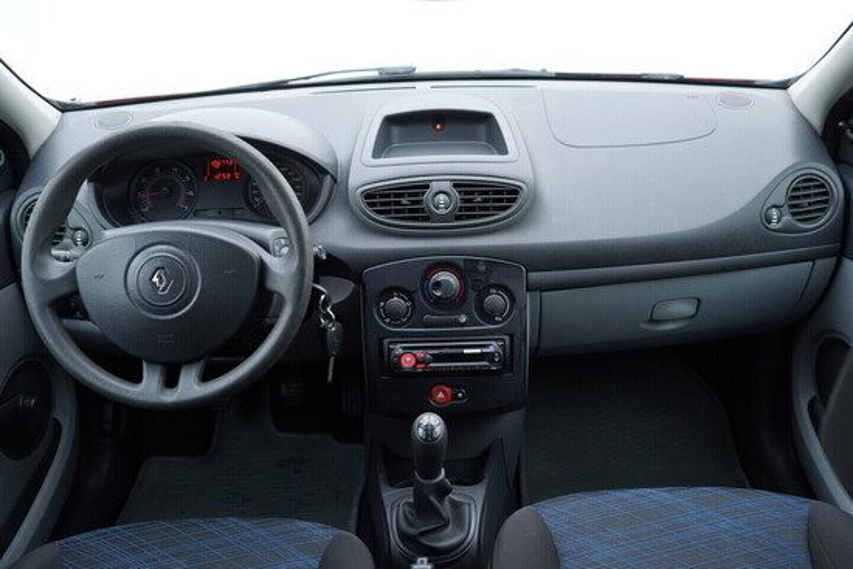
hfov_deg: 53.1
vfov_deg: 36.9
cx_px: 426
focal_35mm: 36
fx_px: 853
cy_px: 284
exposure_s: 1/40
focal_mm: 24
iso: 200
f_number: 2.8
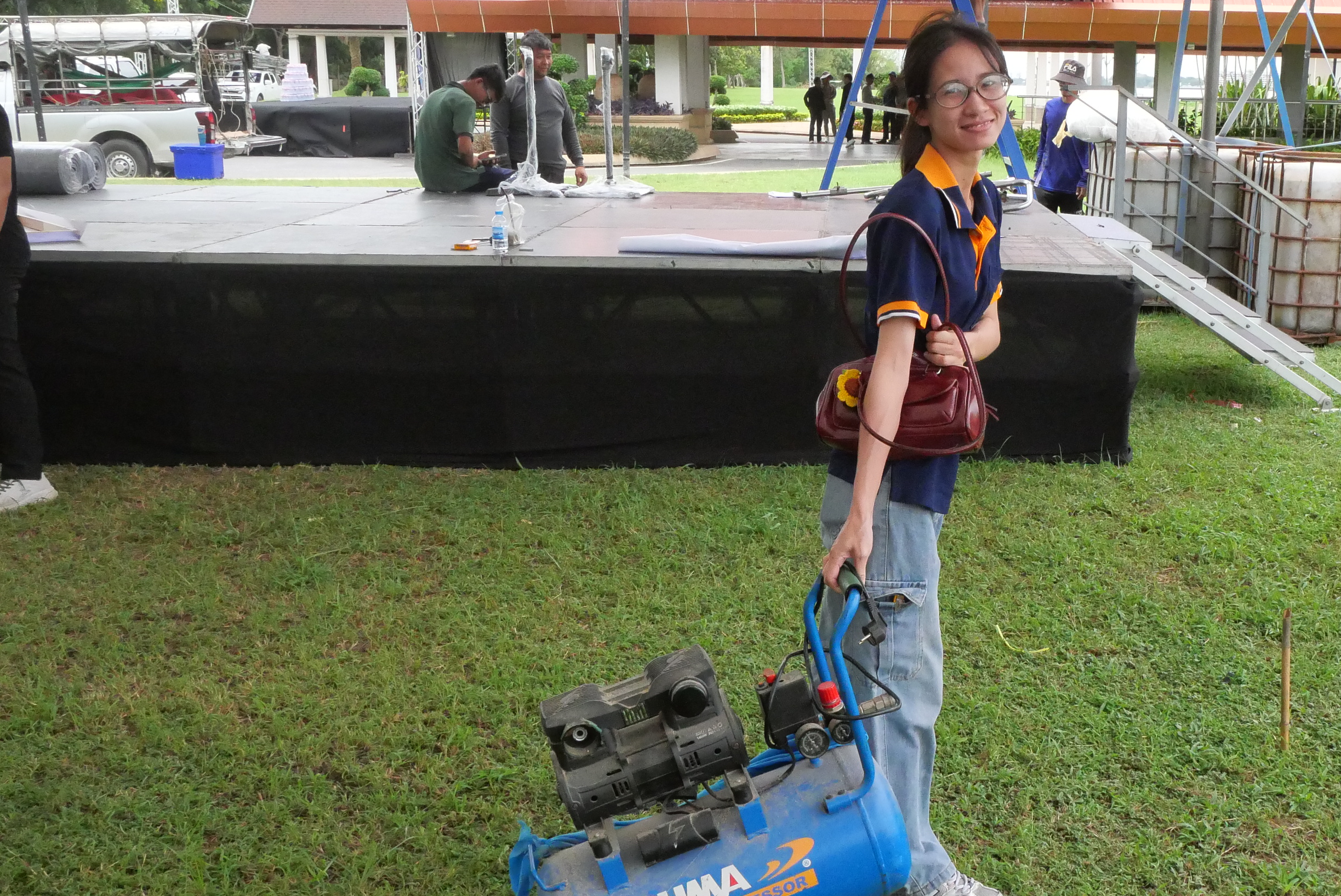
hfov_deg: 43.7
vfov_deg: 30.5
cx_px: 926
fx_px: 1640
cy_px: 479
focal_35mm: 44
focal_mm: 14
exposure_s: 1/1600
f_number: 9
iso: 3200
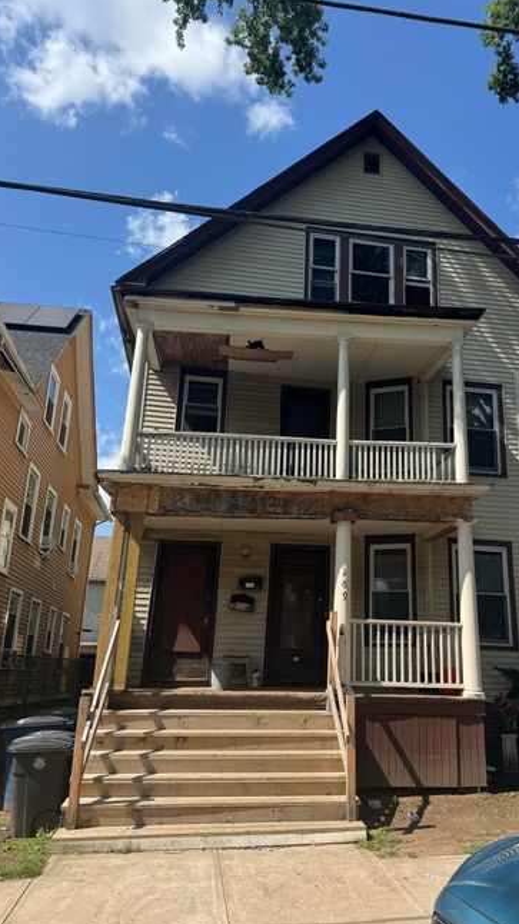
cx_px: 329
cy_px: 471
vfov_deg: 69.9
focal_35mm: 27
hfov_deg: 42.5
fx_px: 661
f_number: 1.78
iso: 80
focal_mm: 6.76
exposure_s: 1/2959
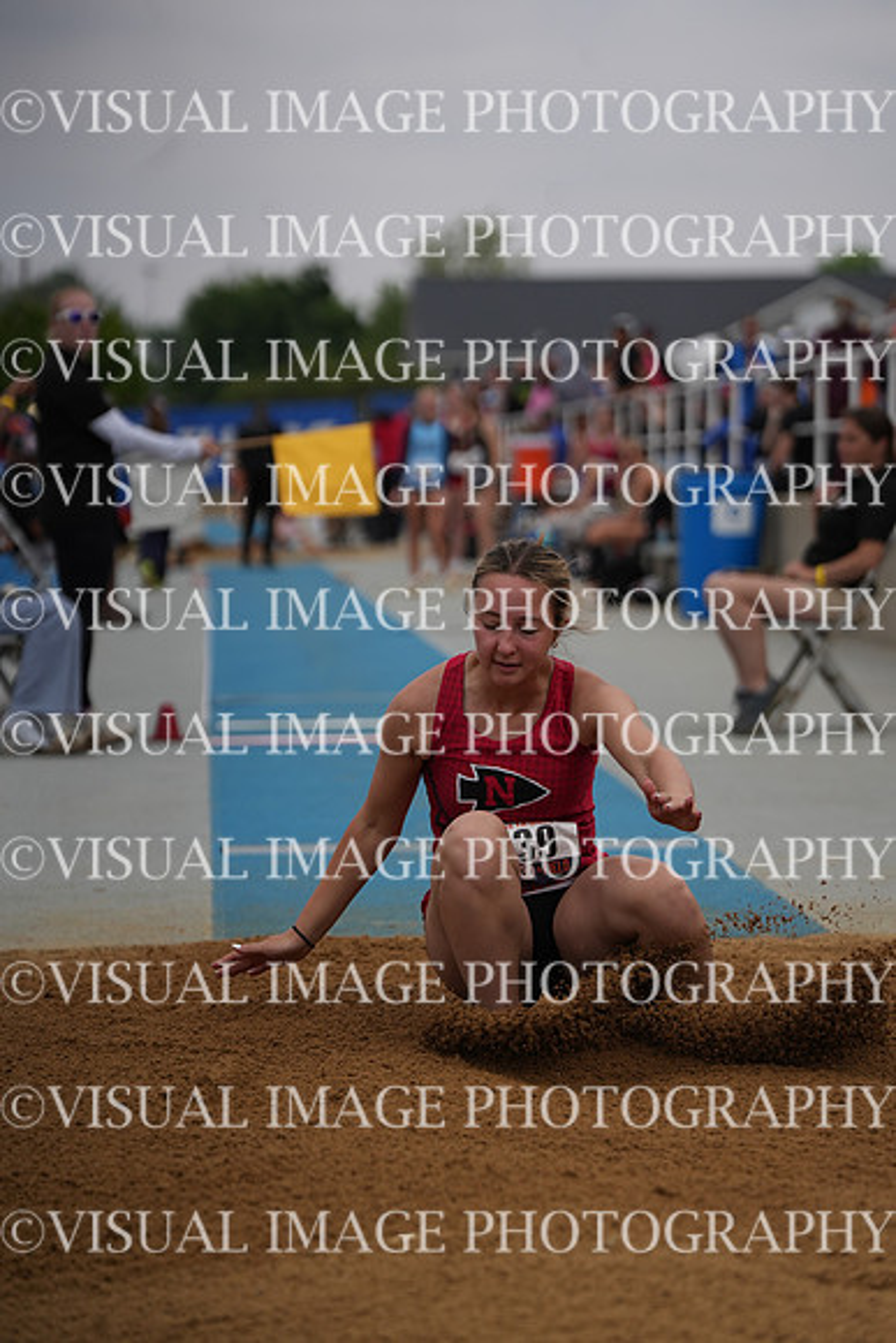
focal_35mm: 144
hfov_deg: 9.5
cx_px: 448
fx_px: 5372
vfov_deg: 14.2
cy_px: 672
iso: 400
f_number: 4
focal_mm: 144
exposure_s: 1/8000
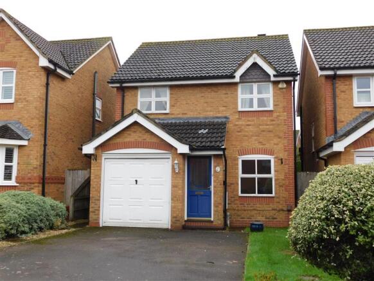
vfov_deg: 39.7
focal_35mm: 36
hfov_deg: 51.3
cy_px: 140
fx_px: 389
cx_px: 187
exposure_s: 1/80
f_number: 3.5
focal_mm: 6.3
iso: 125
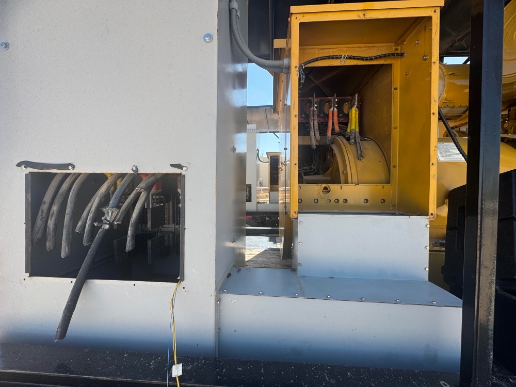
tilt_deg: -5.2
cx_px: 258
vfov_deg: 85.7
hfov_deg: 102.1
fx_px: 209
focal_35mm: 14
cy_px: 194
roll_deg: -0.4
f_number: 2.2
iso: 40
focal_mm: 2.22
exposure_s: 1/518
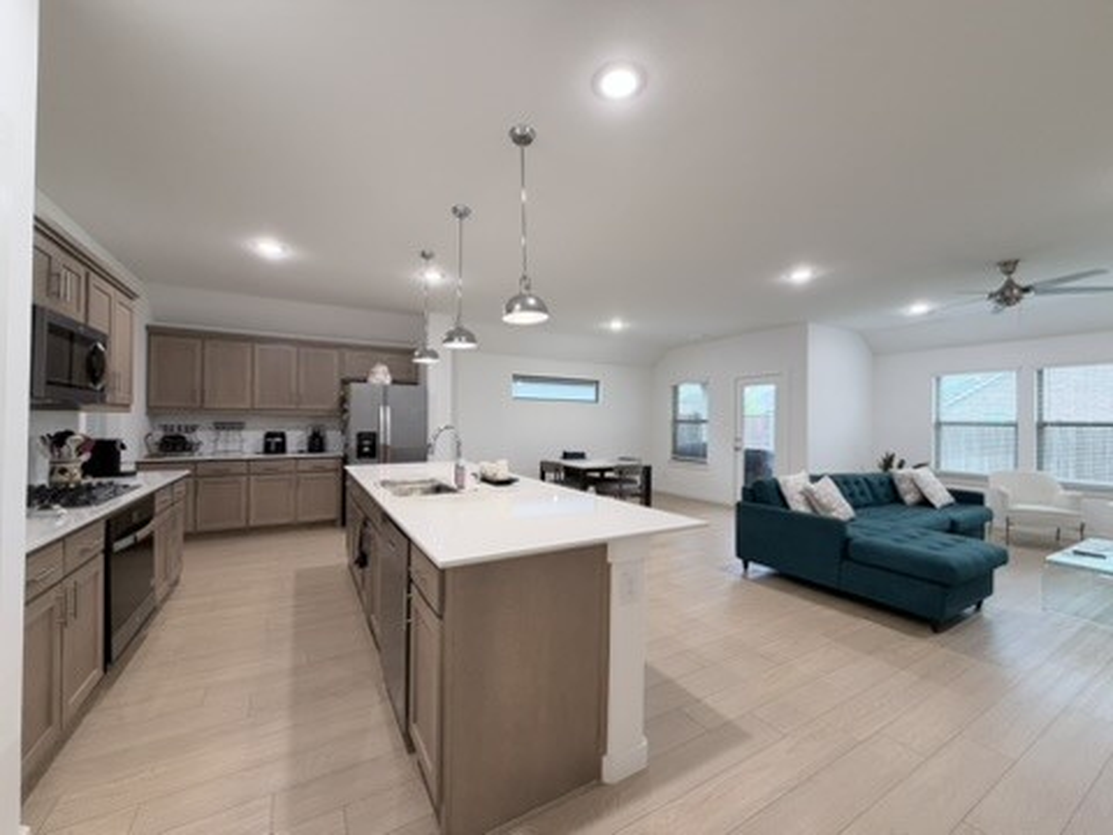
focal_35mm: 14
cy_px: 418
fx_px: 450
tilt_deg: +1.0
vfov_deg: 85.7
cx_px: 556
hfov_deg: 102.1
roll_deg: -0.7
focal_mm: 2.22
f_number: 2.2
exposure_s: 1/60
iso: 250
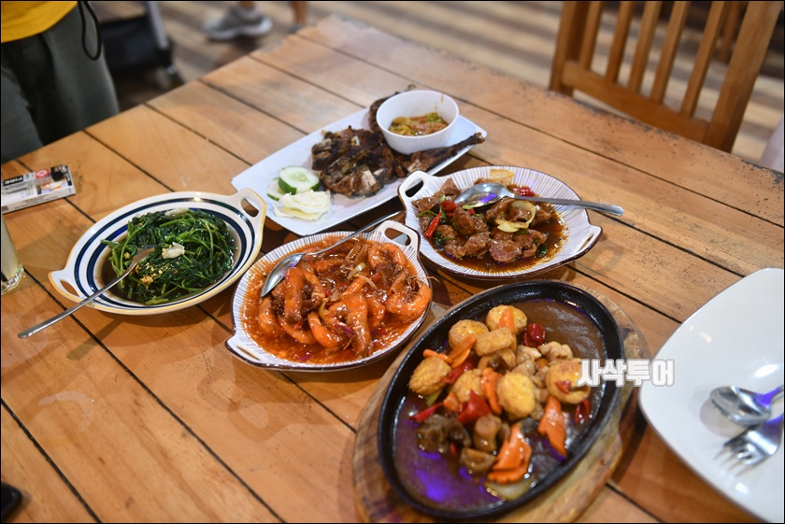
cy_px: 262
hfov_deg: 54.4
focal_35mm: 35
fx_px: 764
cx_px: 392
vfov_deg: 37.9
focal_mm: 35
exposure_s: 1/40
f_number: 3.2
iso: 1250
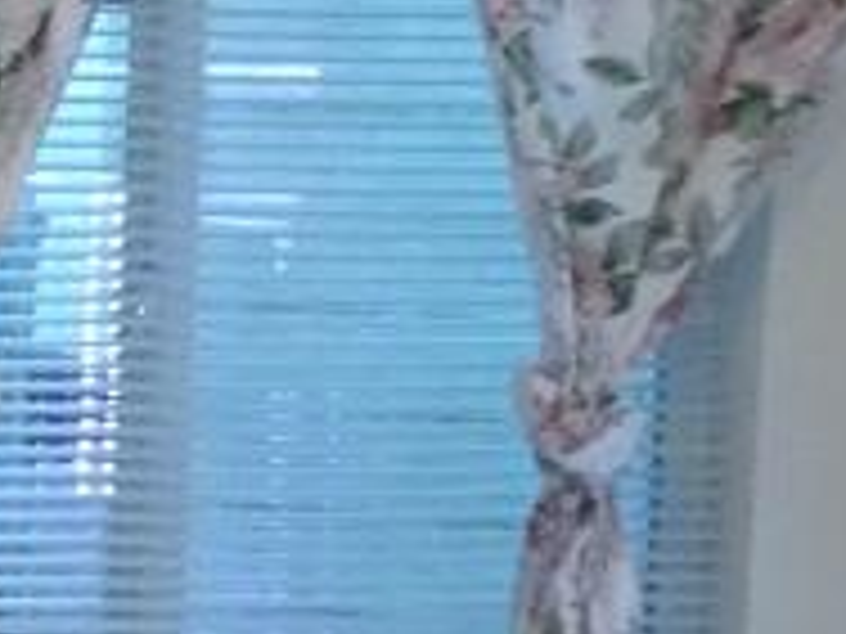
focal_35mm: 191
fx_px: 4668
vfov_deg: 7.8
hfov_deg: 9.1
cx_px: -1341
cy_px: 510
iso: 500
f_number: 3.5
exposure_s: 1/30
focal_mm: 4.1
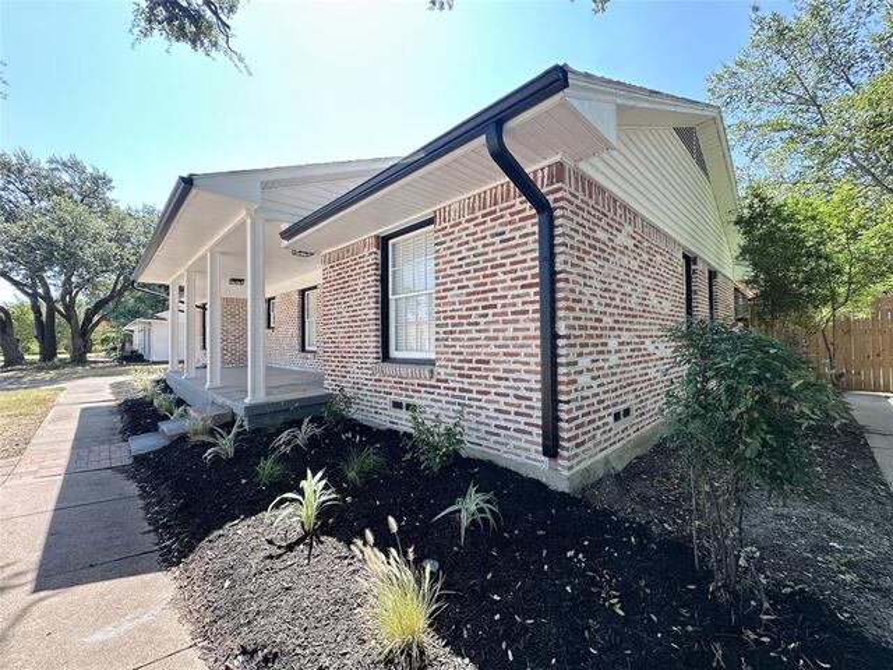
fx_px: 361
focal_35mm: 14
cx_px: 446
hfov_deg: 102.1
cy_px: 335
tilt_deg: +0.7
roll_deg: +0.3
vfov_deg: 85.7
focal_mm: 2.22
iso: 40
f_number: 2.2
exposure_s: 1/216
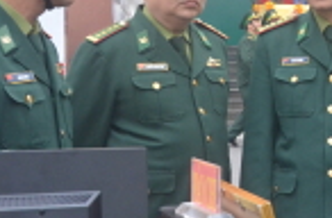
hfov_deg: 18.2
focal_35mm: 102
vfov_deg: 13.3
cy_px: 95
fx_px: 937
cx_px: 478
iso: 800
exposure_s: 1/125
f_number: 5.6
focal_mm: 18
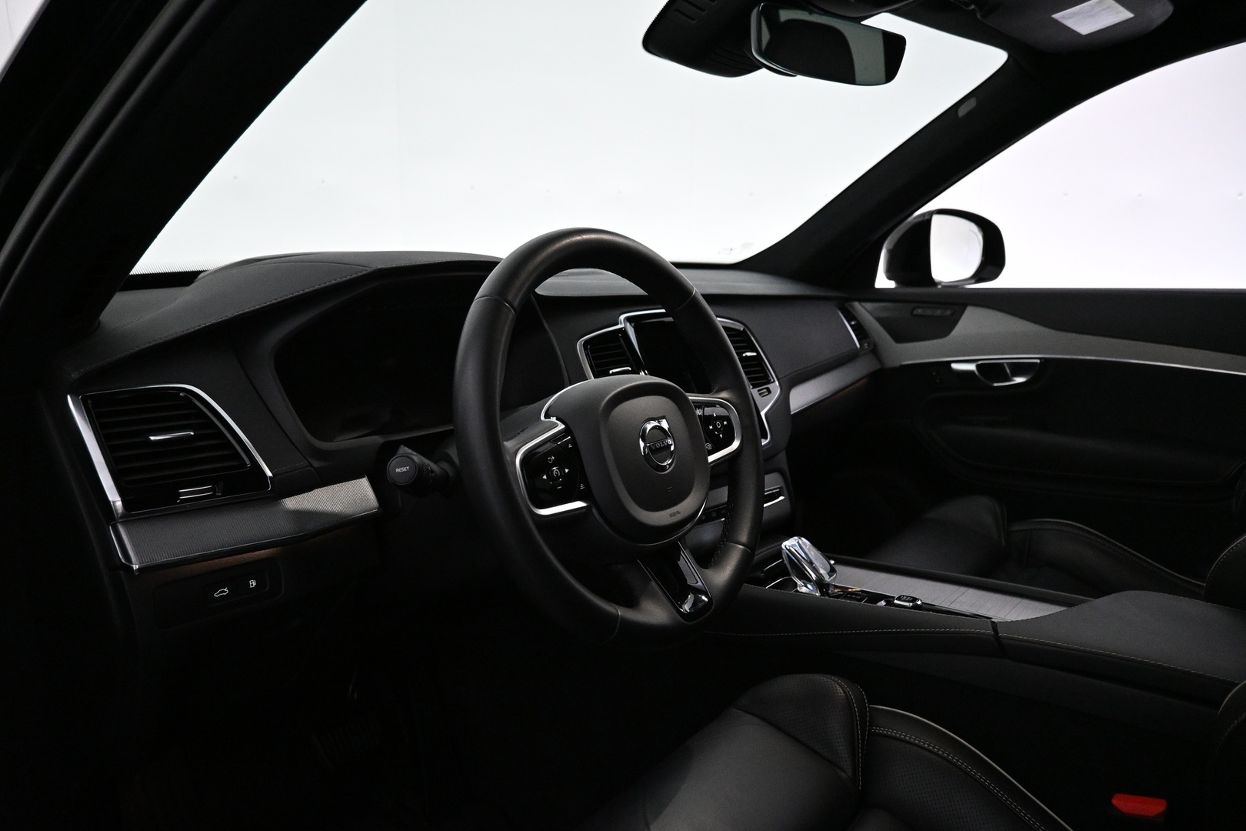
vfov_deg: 53.1
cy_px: 416
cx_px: 623
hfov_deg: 73.7
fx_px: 831
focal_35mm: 24
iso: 4000
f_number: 3.5
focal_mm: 16
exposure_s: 1/160
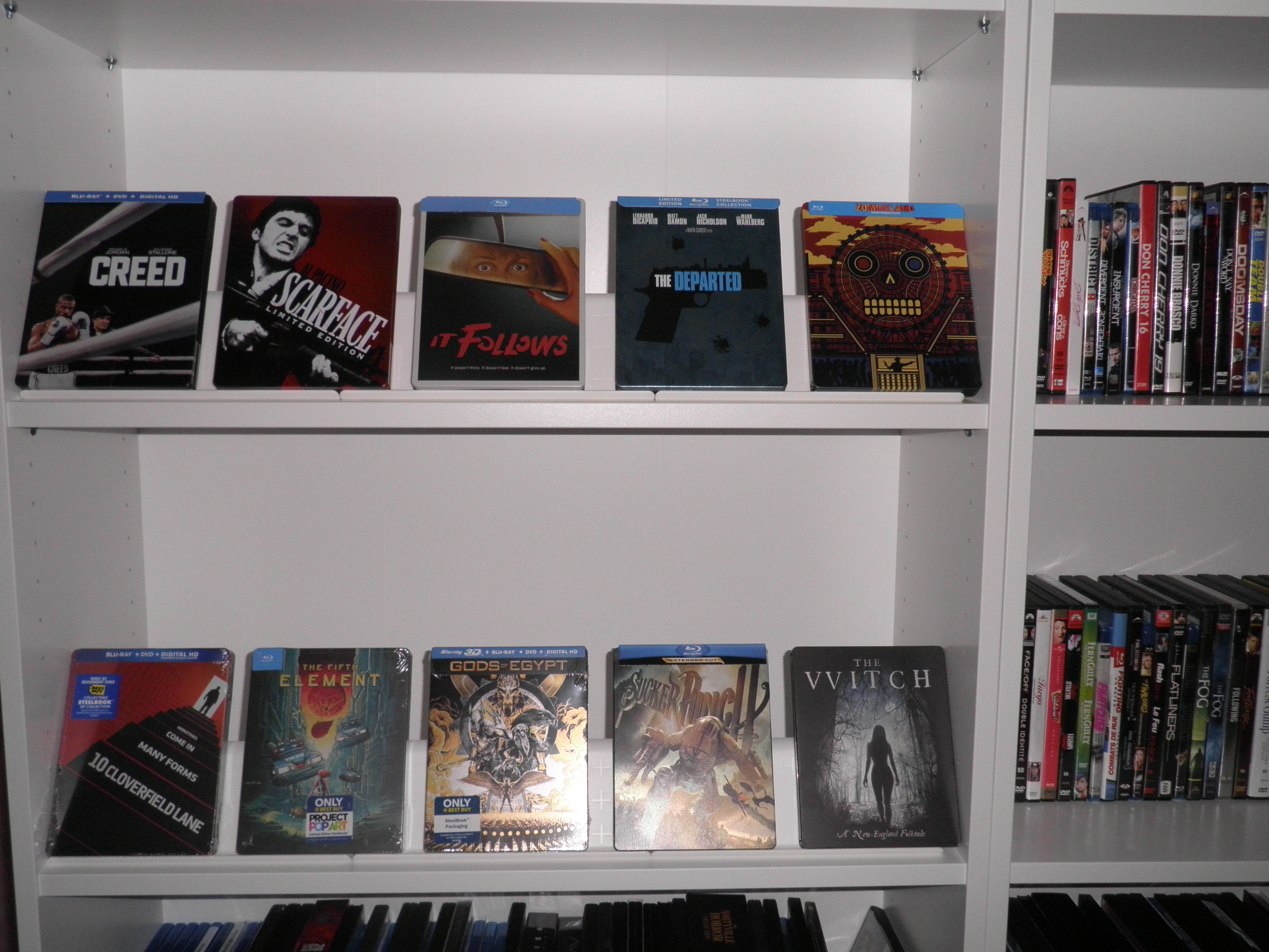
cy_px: 479
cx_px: 648
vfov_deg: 42.9
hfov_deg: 55.3
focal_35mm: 33
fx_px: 1210
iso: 160
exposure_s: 1/50
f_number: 3.7
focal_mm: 5.9
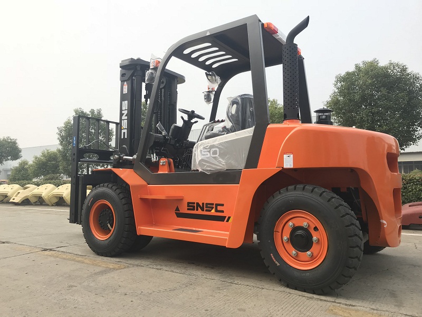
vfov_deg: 49.7
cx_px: 211
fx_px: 341
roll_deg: -1.0
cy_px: 158
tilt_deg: +4.9
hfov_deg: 63.4
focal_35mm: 28
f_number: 1.8
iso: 20
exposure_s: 1/573
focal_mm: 3.99
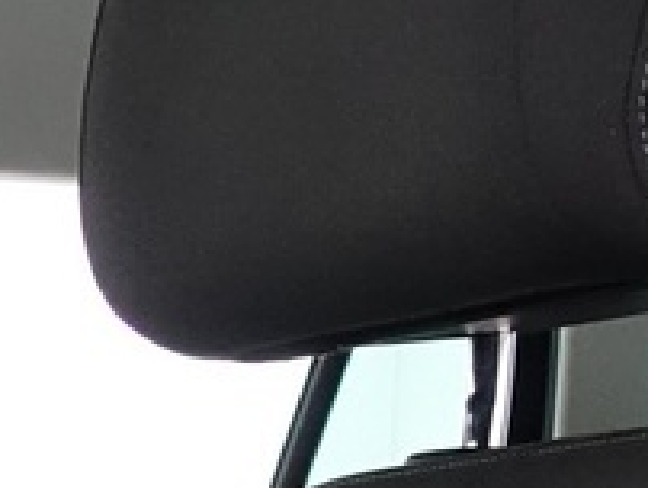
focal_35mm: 185
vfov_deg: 7.6
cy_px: 1114
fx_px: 3467
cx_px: -966
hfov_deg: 9.4
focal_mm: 8.8
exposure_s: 1/30
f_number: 2.5
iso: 1000
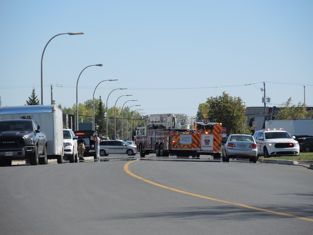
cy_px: 118
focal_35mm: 200
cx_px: 156
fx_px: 1808
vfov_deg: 7.4
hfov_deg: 9.9
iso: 80
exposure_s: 1/640
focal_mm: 42.8
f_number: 4
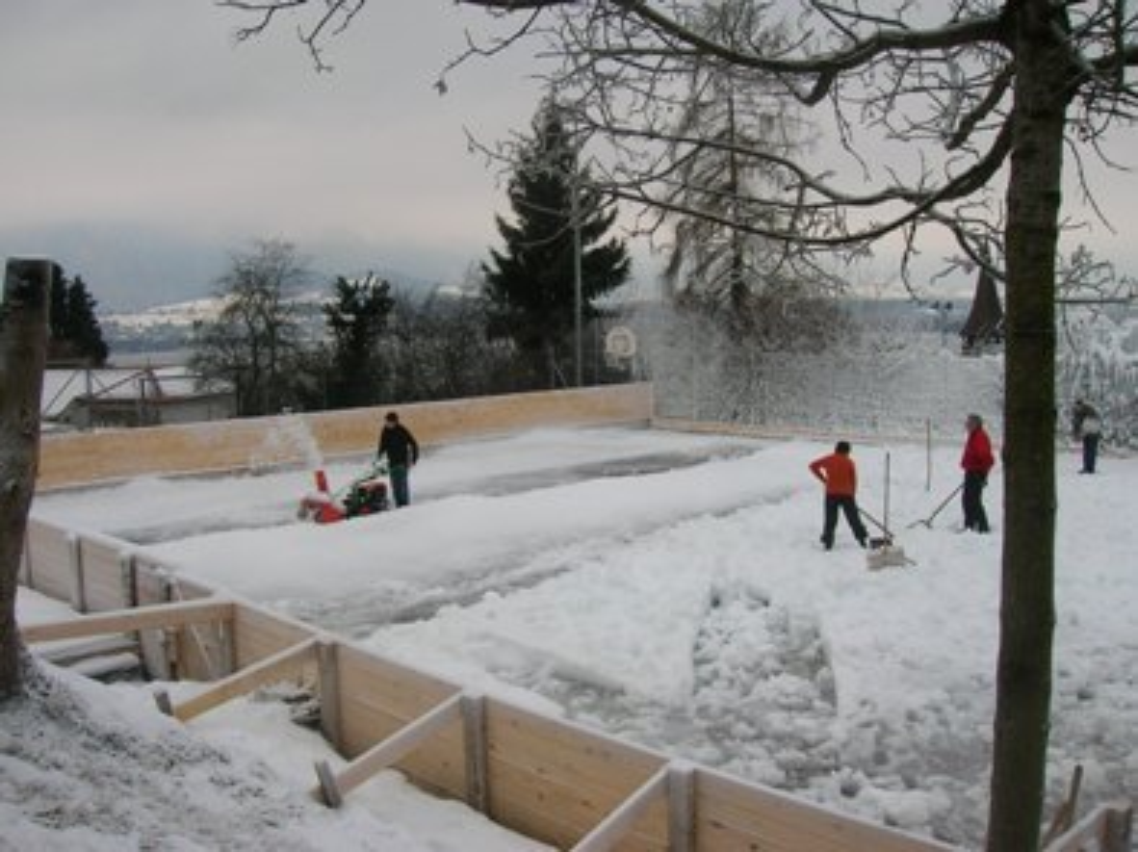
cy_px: 426
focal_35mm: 34
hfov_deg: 54.0
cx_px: 569
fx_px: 1117
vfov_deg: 41.8
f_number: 4.9
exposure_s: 1/81.1
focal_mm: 5.7
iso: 50
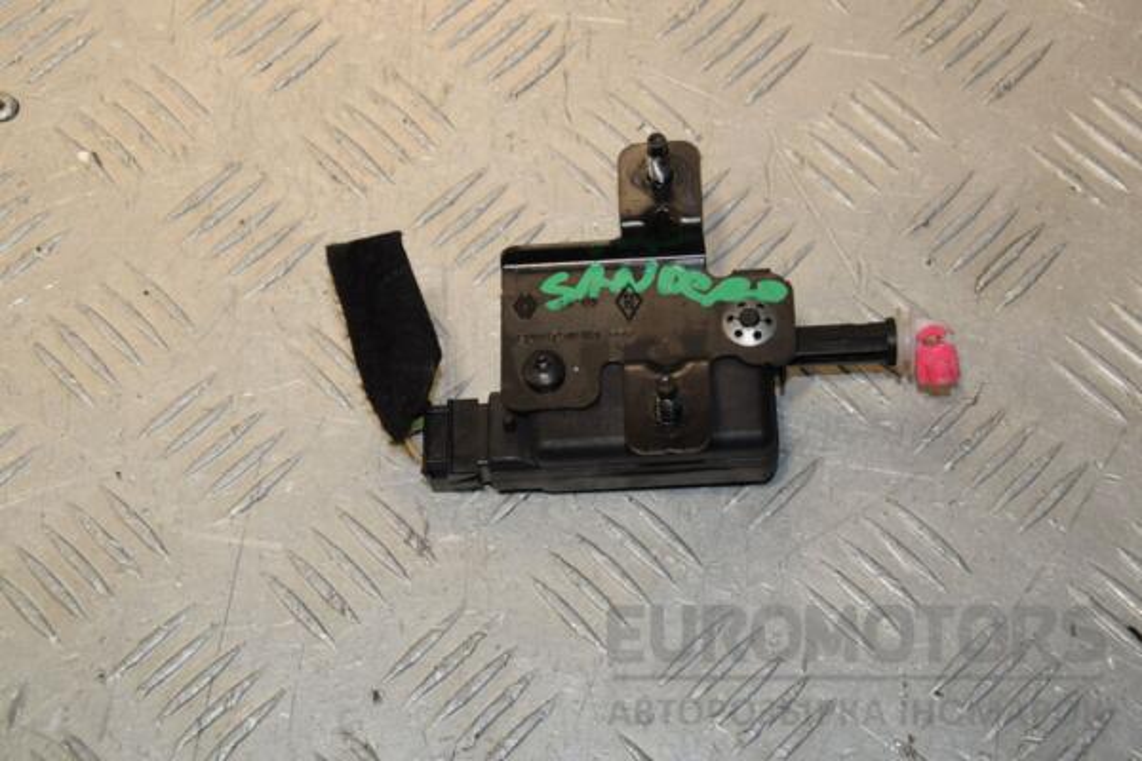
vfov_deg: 18.9
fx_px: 2284
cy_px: 380
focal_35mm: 72
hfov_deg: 28.1
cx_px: 571
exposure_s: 1/200
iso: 800
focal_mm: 48
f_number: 9
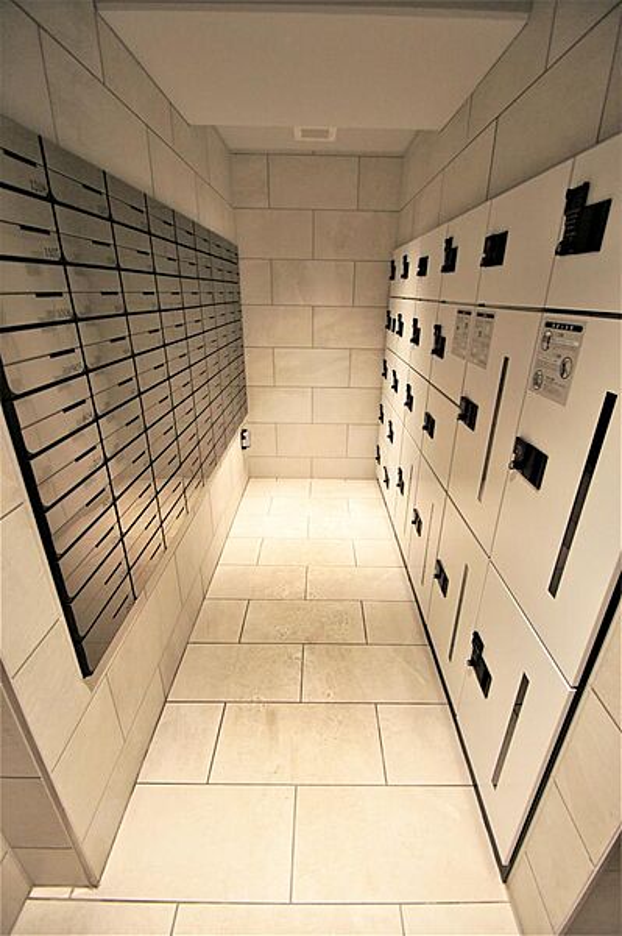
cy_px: 468
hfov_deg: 77.2
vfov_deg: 100.4
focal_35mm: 15
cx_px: 311
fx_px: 389
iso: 500
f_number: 3.5
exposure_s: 1/30
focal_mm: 10
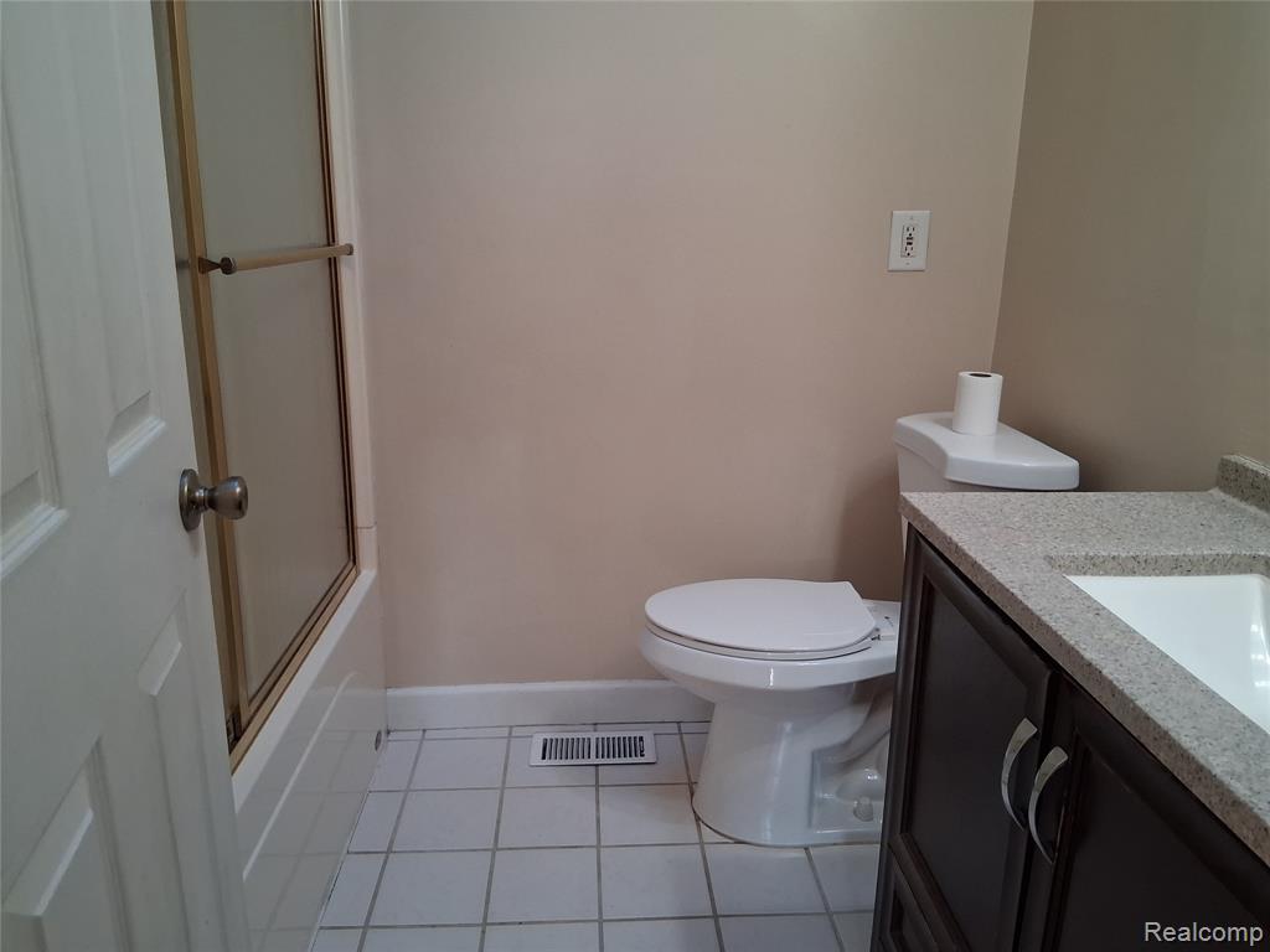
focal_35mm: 26
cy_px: 476
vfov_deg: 53.1
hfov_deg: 67.3
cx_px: 635
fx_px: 954
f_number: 1.8
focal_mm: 3.98
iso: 400
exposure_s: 1/120
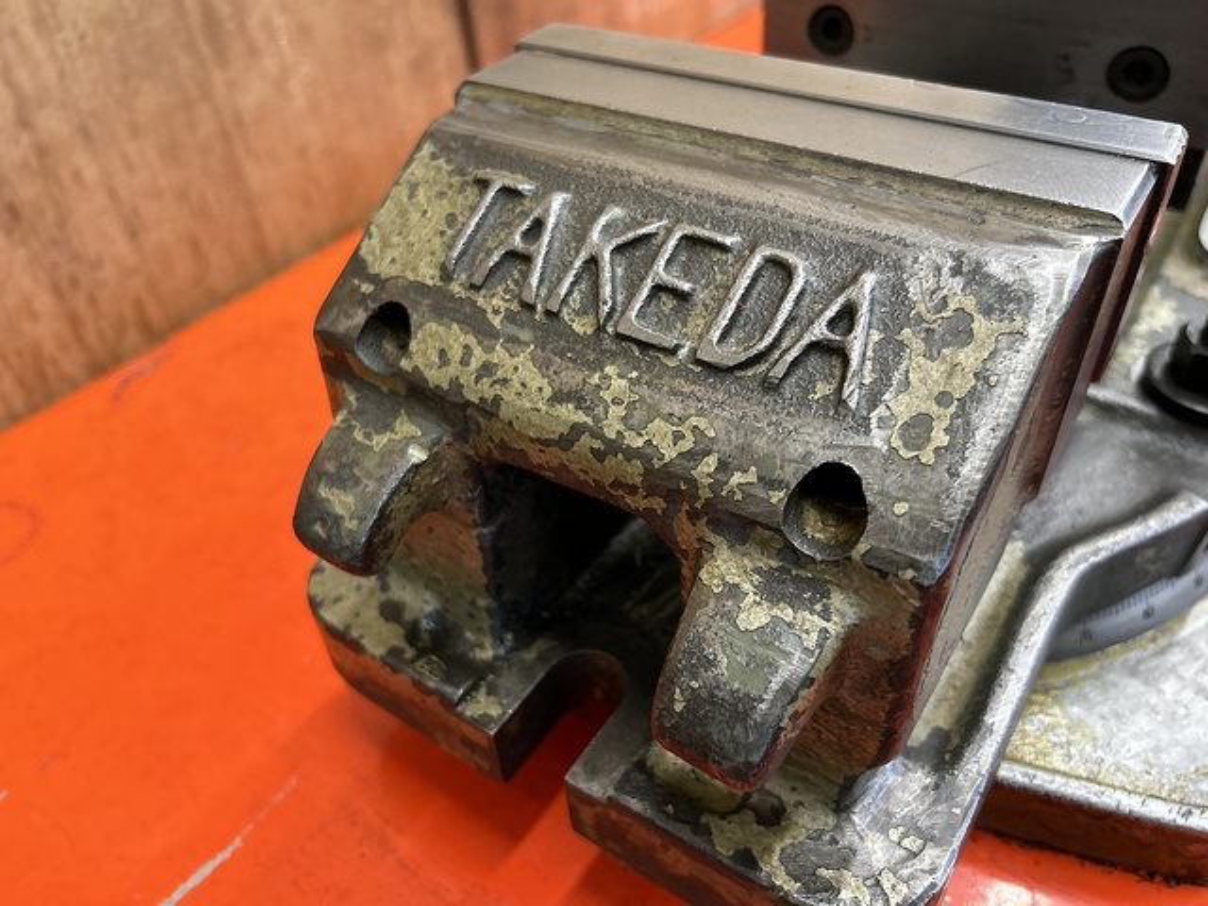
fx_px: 907
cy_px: 453
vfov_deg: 53.1
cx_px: 604
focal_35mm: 26
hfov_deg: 67.3
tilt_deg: -41.3
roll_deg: +4.2
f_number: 1.5
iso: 250
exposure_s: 1/60
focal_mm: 5.7
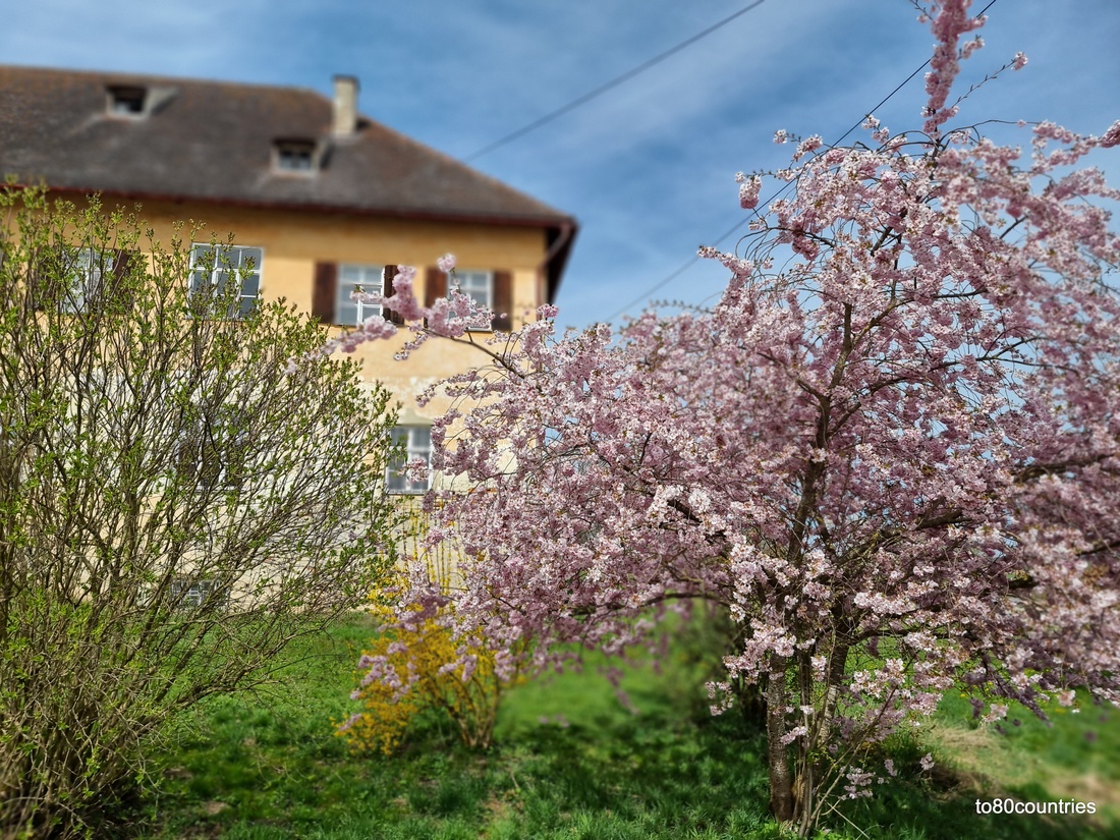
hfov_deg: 71.6
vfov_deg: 56.8
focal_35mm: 24
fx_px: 777
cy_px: 420
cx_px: 560
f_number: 1.8
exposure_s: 1/1432
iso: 50
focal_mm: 6.7
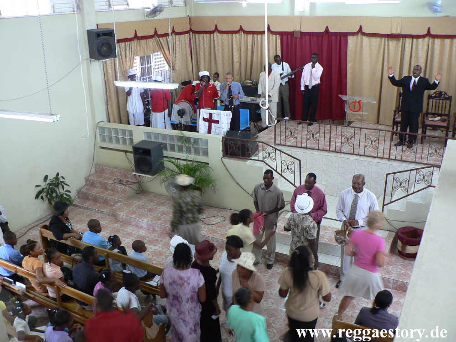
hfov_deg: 52.6
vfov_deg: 40.7
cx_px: 228
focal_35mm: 35
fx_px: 461
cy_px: 171
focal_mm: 6
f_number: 2.8
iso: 100
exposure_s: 1/13
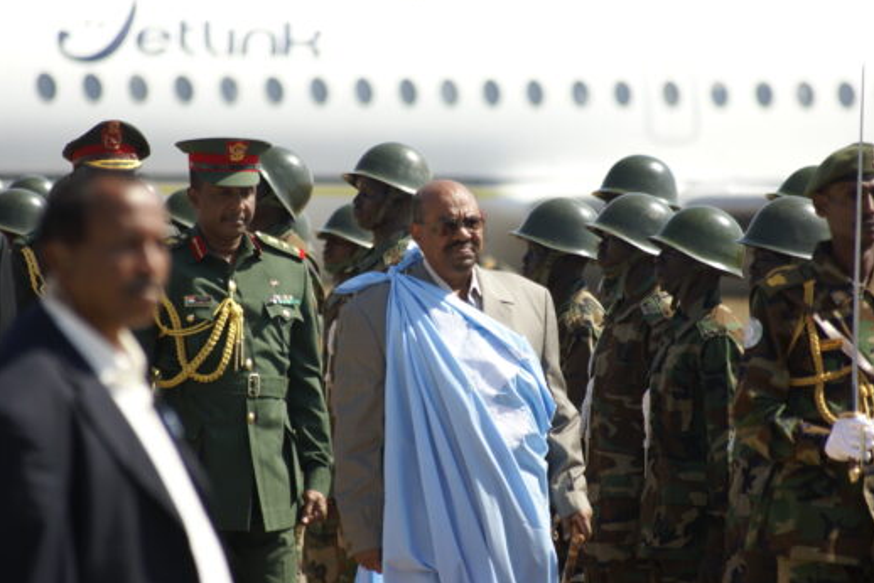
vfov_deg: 2.9
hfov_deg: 4.4
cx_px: 422
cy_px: 284
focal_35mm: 469
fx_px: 11392
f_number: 5.6
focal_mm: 300
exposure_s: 1/500
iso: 160
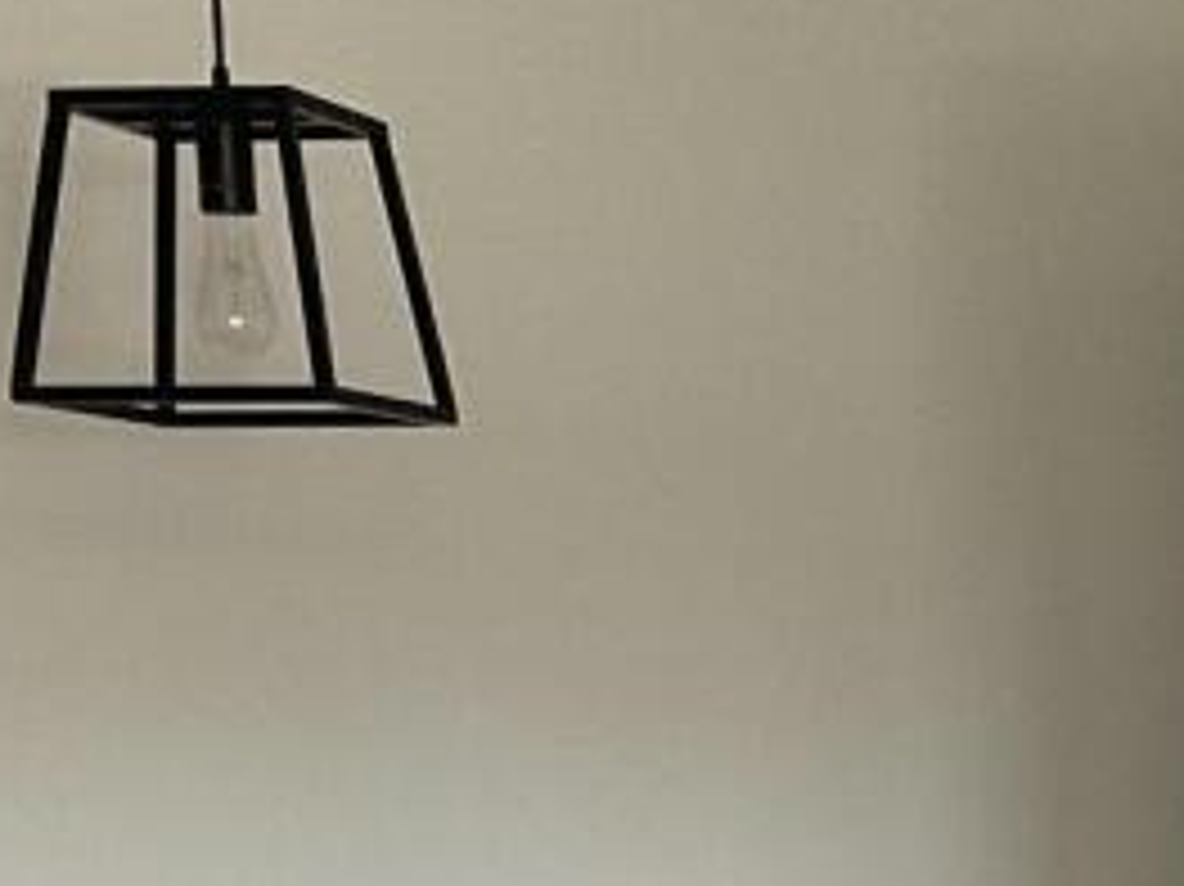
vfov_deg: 12.1
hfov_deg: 16.5
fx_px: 3863
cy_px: 1552
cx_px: 1526
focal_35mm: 113
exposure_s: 1/60
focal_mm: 3
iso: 125
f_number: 1.8
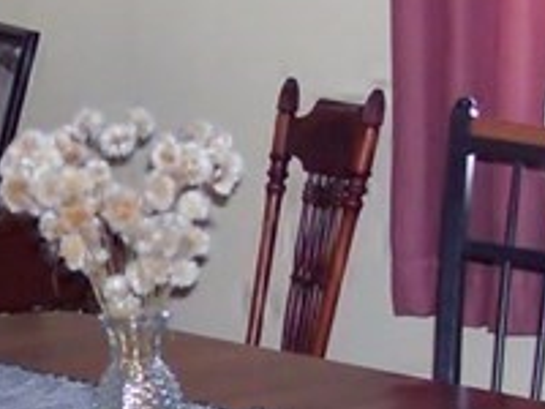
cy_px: 341
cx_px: 52
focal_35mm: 184
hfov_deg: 10.7
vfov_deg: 8.1
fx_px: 2897
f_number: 2.7
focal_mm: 6
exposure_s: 1/60
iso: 200
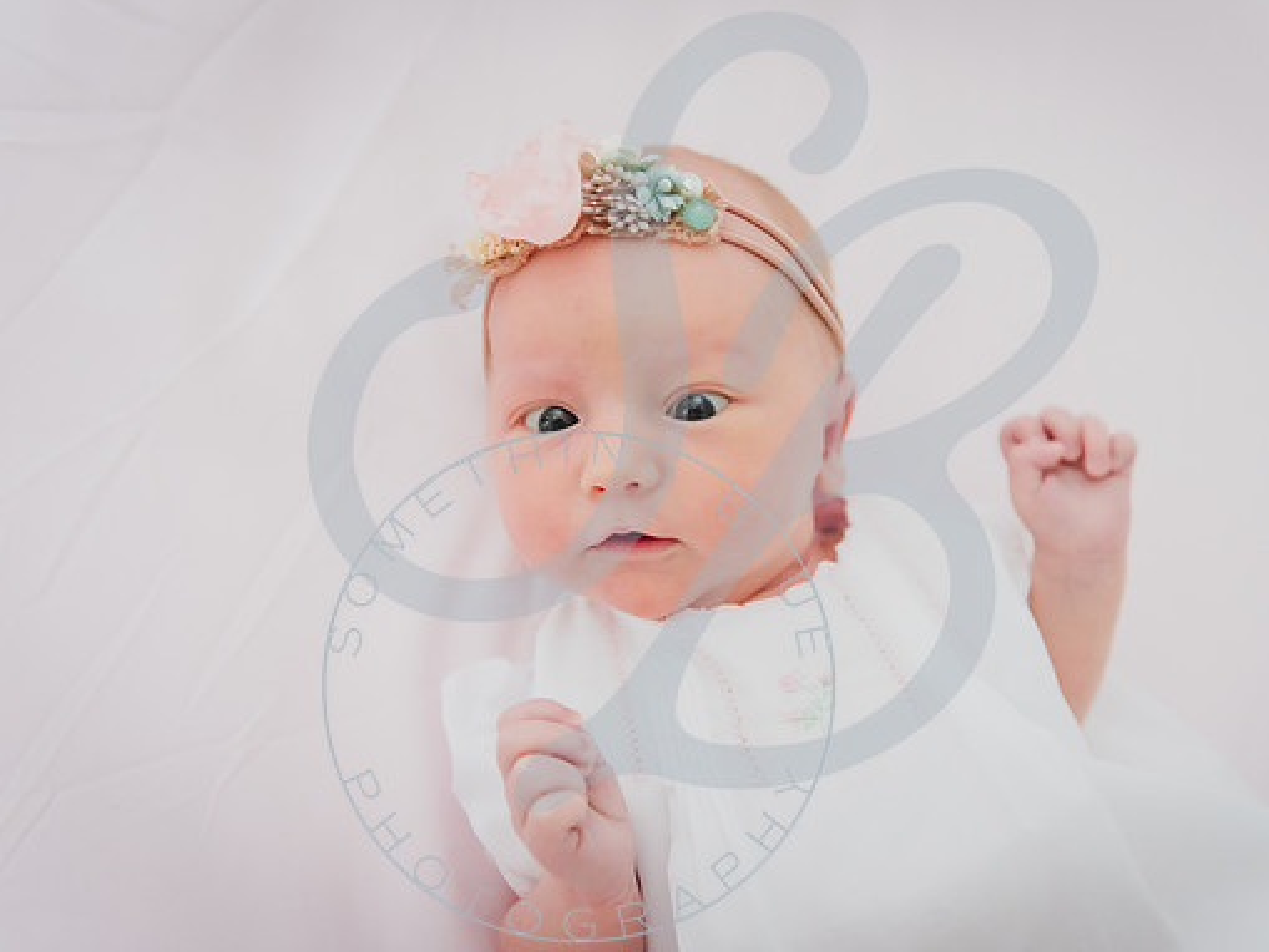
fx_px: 1687
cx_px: 703
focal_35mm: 46
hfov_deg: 41.2
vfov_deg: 31.5
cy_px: 477
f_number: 2.8
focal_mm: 42
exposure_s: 1/125
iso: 2500
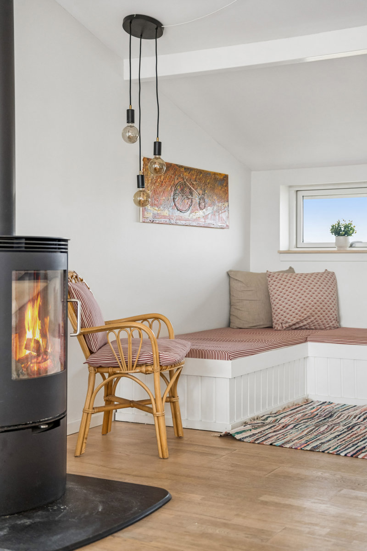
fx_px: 810
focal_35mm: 53
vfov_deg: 37.5
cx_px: 184
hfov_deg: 25.5
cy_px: 276
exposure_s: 1/320
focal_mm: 53
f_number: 3.5
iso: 1250
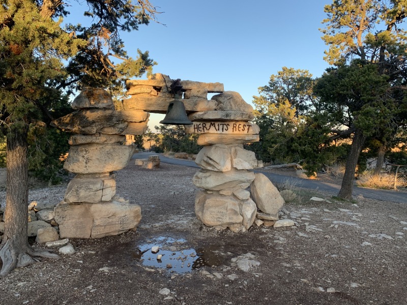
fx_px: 306
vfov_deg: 53.1
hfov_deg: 67.3
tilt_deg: -3.1
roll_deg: -0.4
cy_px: 152
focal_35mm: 26
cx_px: 204
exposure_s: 1/185
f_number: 1.8
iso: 25
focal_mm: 4.25
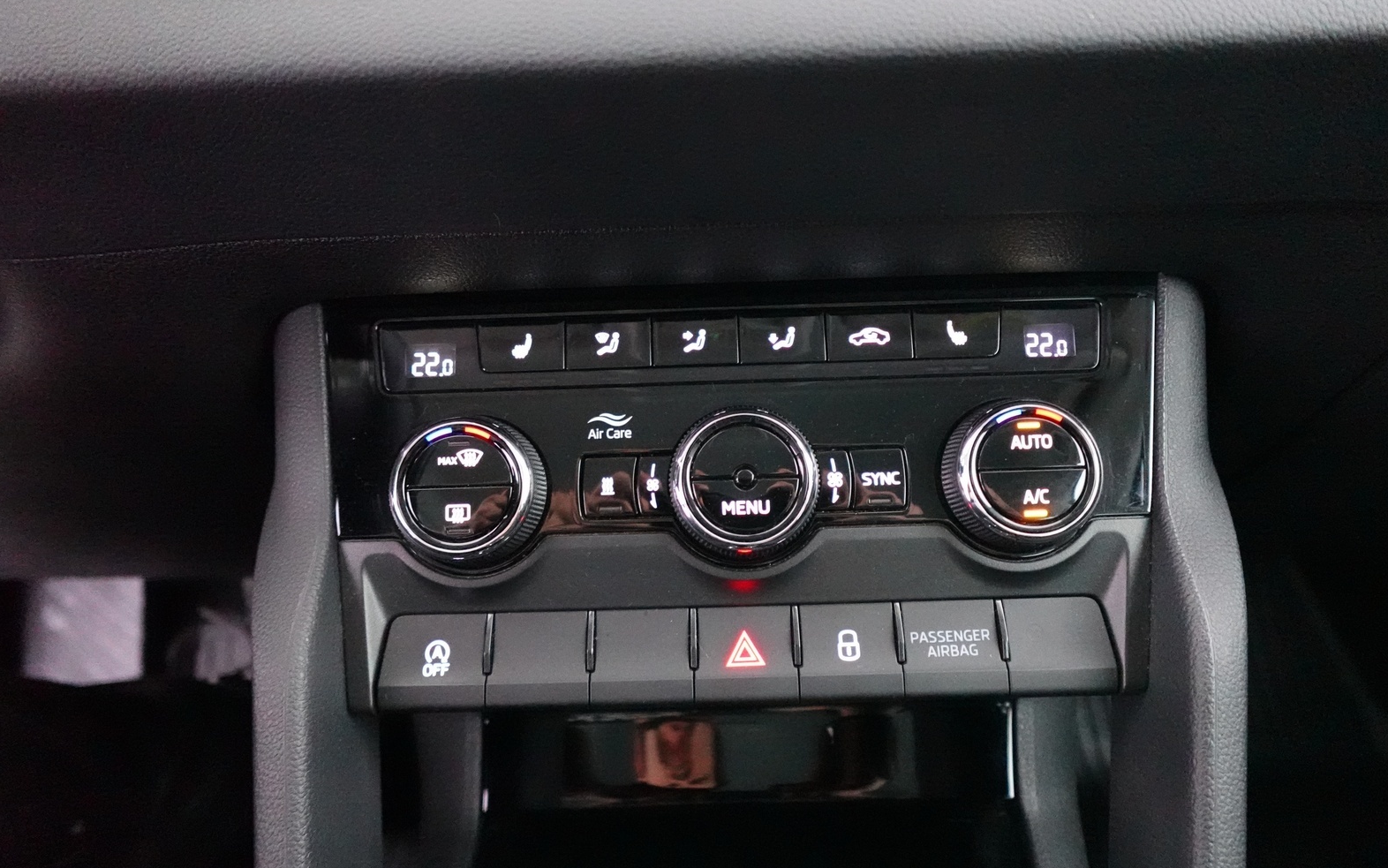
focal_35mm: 21
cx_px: 713
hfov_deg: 82.3
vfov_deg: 57.3
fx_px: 794
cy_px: 447
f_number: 2
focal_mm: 7.6
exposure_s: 1/30
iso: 6400
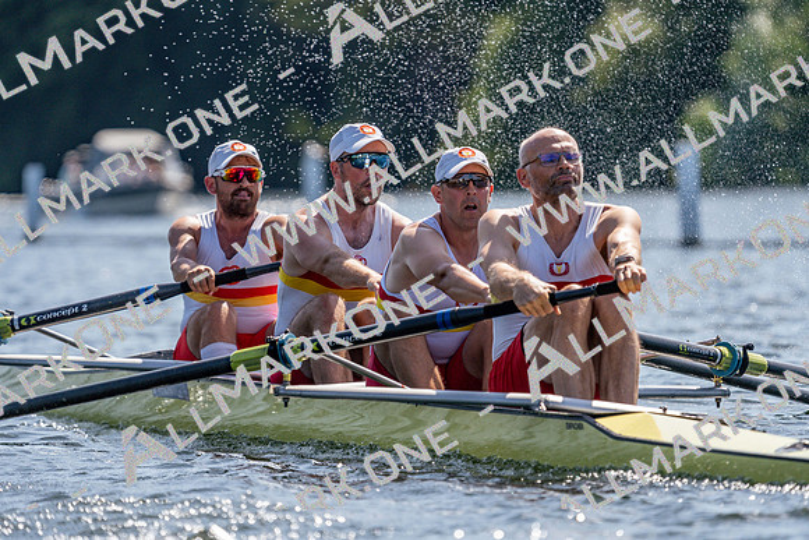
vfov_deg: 3.2
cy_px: 270
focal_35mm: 433
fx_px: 9732
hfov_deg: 4.8
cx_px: 404
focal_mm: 433
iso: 320
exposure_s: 1/2000
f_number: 6.3
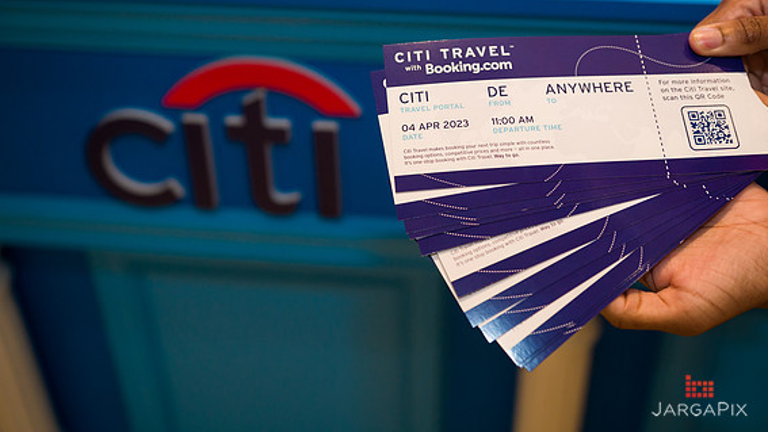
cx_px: 389
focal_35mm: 45
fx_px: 916
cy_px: 184
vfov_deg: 26.5
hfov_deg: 45.5
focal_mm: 42
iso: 1600
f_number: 4
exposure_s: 1/200
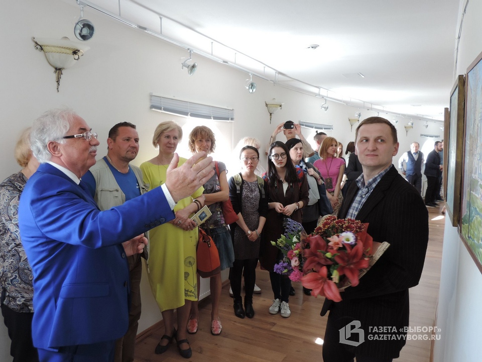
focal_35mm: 30
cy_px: 181
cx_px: 241
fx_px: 418
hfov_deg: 60.0
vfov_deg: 46.8
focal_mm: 5.3
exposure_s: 1/30
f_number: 3.1
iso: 160
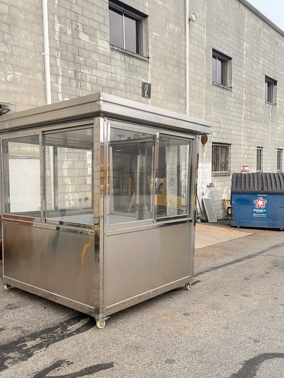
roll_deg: +3.1
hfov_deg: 45.0
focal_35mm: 31
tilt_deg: -5.2
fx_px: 339
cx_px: 103
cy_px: 225
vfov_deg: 57.9
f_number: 1.78
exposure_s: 1/3155
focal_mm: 6.86
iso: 80
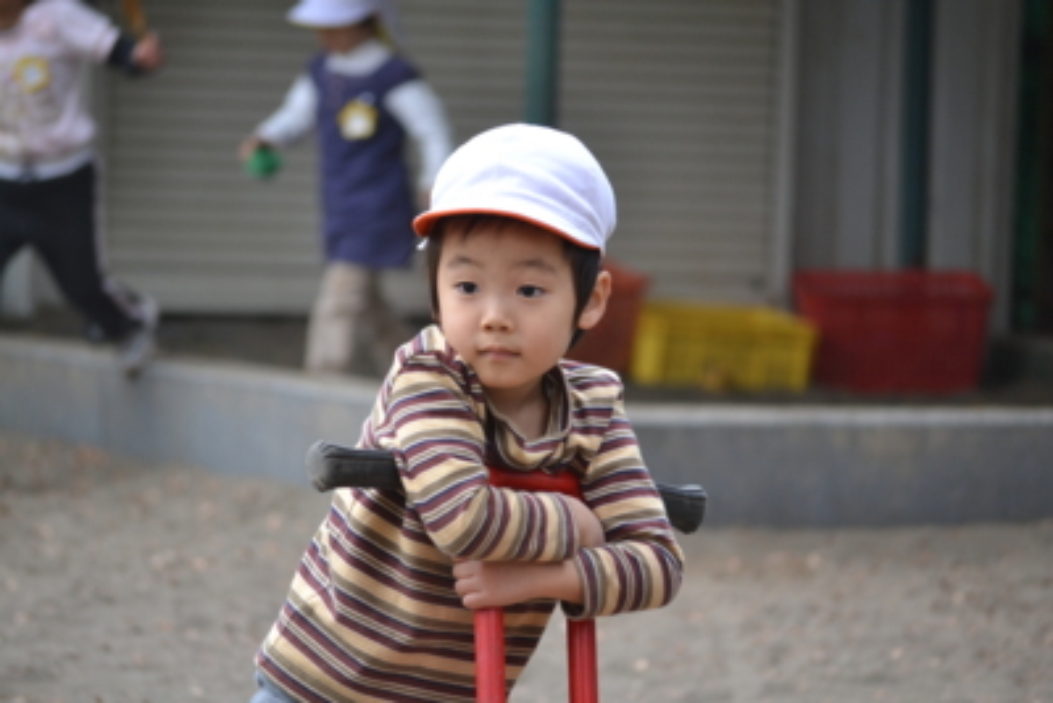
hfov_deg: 8.6
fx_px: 7022
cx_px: 526
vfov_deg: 5.7
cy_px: 352
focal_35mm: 240
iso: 400
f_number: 5.3
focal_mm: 160
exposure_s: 1/200
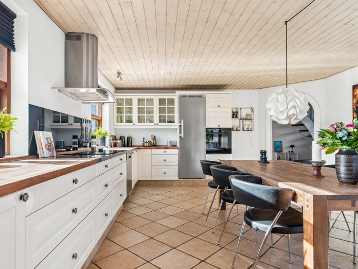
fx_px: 217
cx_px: 168
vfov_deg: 63.4
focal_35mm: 21
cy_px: 137
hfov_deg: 78.9
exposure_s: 1/80
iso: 400
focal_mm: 19
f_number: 7.1
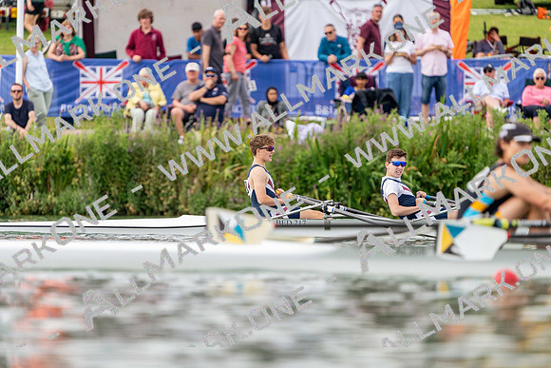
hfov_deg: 3.4
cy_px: 184
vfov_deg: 2.3
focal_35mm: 600
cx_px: 276
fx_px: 9185
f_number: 6.3
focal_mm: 600
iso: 640
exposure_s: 1/1600
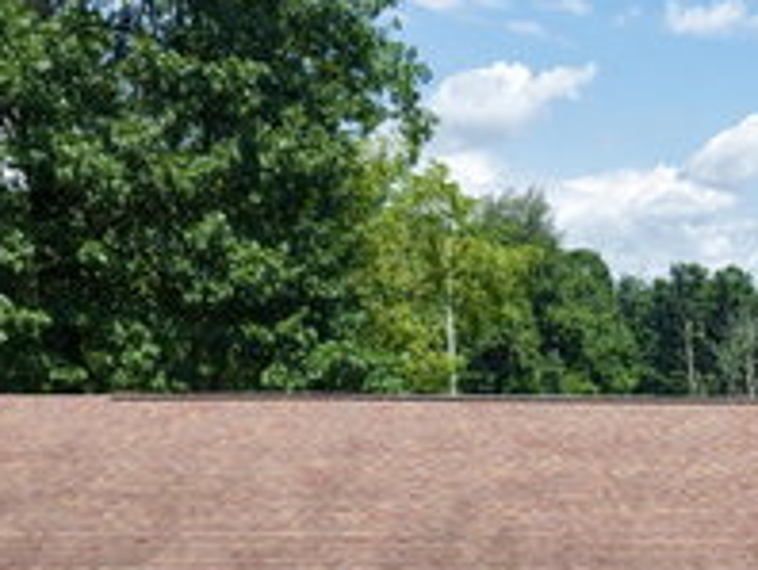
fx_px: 1359
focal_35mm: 62
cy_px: 689
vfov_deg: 21.9
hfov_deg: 29.5
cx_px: 716
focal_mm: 8.67
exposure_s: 1/2500
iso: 130
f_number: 1.8
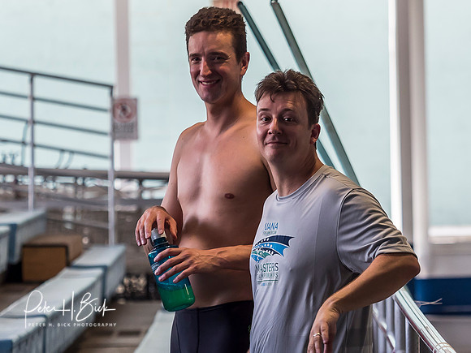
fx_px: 4004
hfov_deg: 6.7
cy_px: 236
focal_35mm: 294
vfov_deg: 5.0
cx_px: 274
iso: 500
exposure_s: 1/500
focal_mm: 79
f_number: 2.8
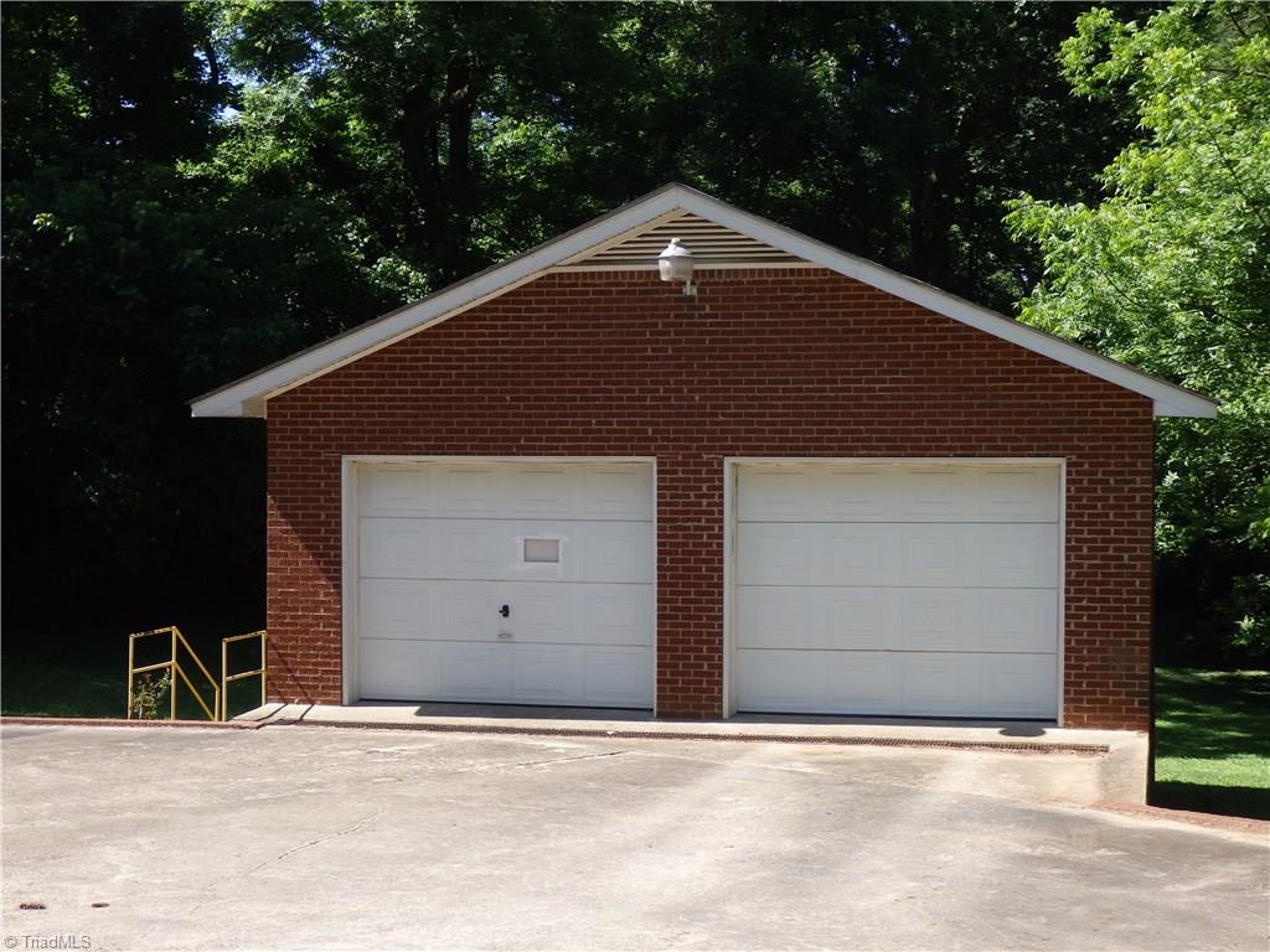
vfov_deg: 27.0
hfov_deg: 35.5
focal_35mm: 54
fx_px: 1981
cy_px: 476
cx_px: 635
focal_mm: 9.8
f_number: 4.1
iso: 100
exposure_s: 1/320
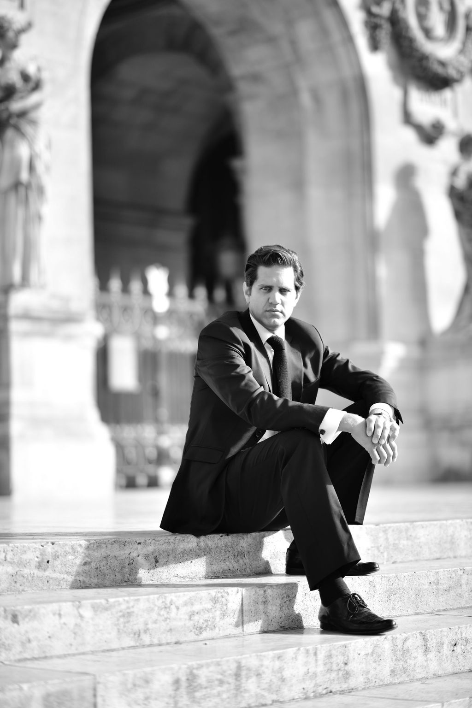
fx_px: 1672
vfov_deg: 23.9
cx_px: 236
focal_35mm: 85
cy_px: 354
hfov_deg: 16.1
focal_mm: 85
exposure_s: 1/1250
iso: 100
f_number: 1.4
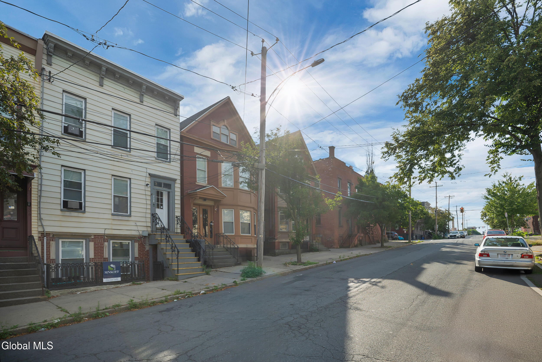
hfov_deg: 96.7
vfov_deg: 73.8
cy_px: 181
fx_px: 241
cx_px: 271
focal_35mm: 16
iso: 250
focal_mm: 16
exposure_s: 1/4000
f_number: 4
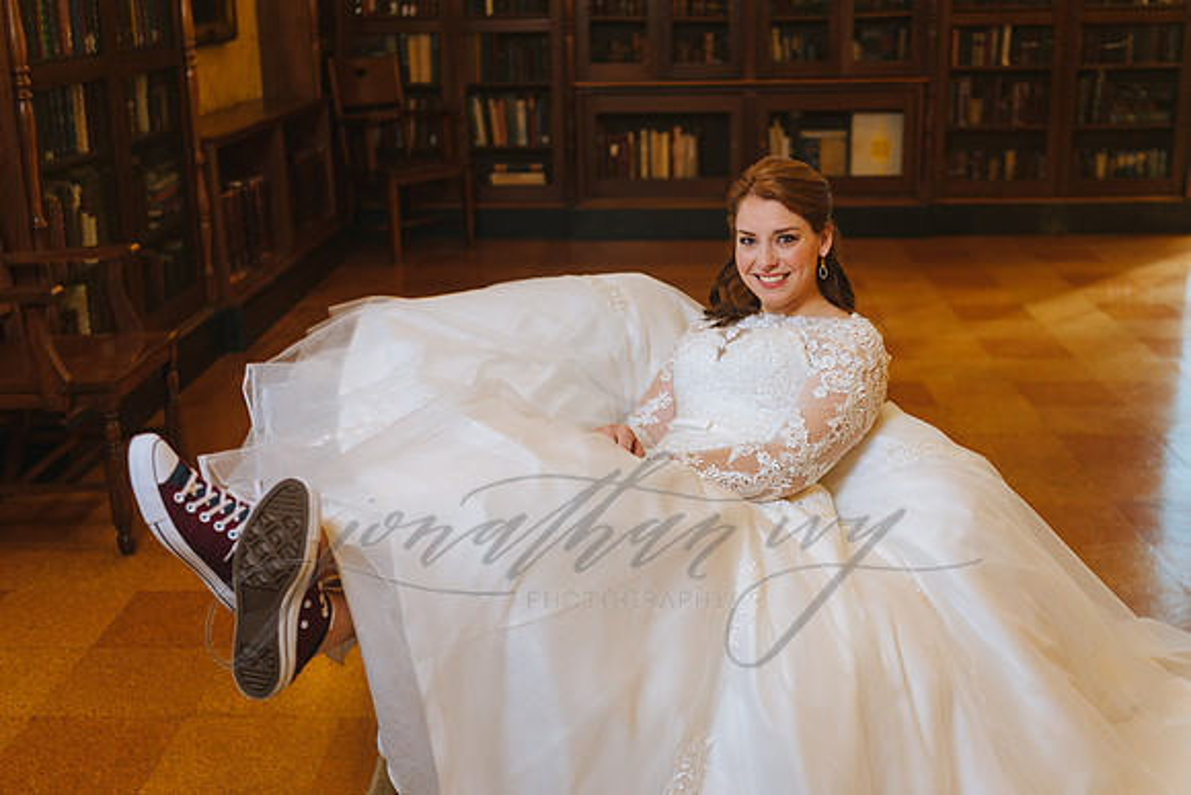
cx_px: 615
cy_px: 398
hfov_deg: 43.2
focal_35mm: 45
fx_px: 1504
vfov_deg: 29.6
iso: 500
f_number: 2.8
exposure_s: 1/100
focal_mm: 44
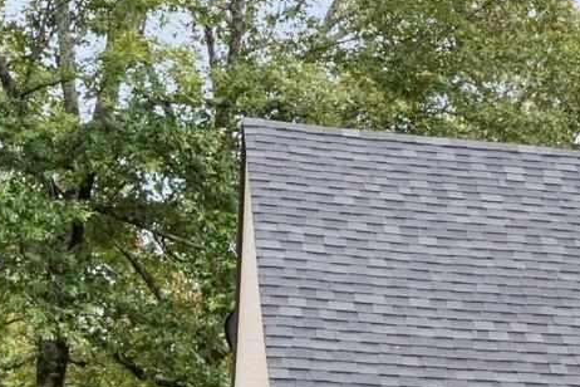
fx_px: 2352
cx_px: 1293
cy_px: 596
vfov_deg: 9.1
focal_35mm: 146
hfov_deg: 11.9
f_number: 9
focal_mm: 18
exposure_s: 1/15
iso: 200
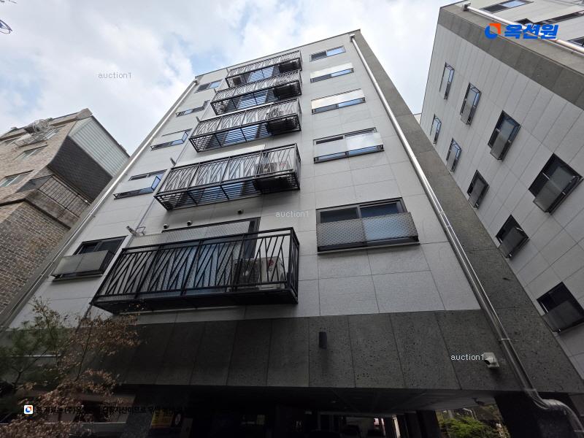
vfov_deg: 89.9
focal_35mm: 13
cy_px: 219
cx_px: 292
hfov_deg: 106.2
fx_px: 219
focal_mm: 2.2
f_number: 1.9
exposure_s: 1/1672
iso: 40
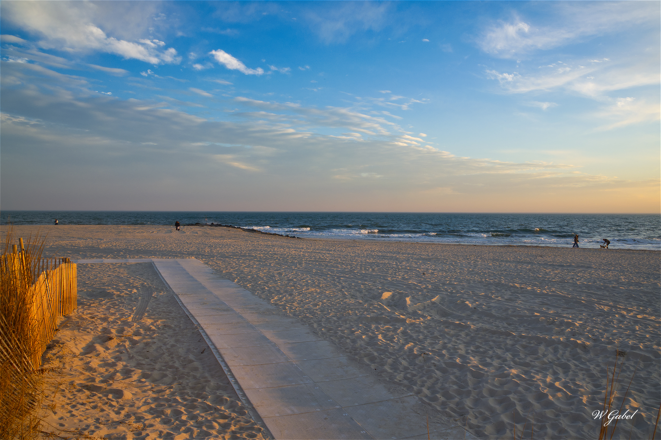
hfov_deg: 65.5
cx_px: 330
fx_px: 514
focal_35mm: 28
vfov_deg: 46.4
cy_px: 220
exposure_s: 1/40
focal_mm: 28
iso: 400
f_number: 22
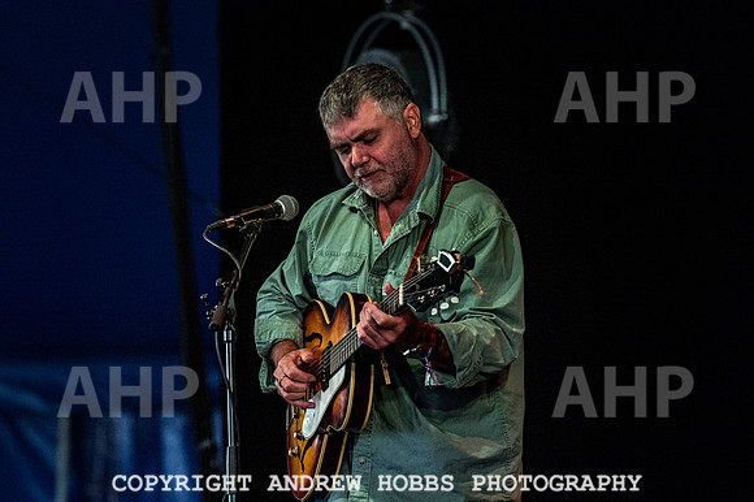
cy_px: 251
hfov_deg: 10.3
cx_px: 377
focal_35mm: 200
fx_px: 4186
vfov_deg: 6.9
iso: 6400
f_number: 5.6
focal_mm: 200
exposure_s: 1/800
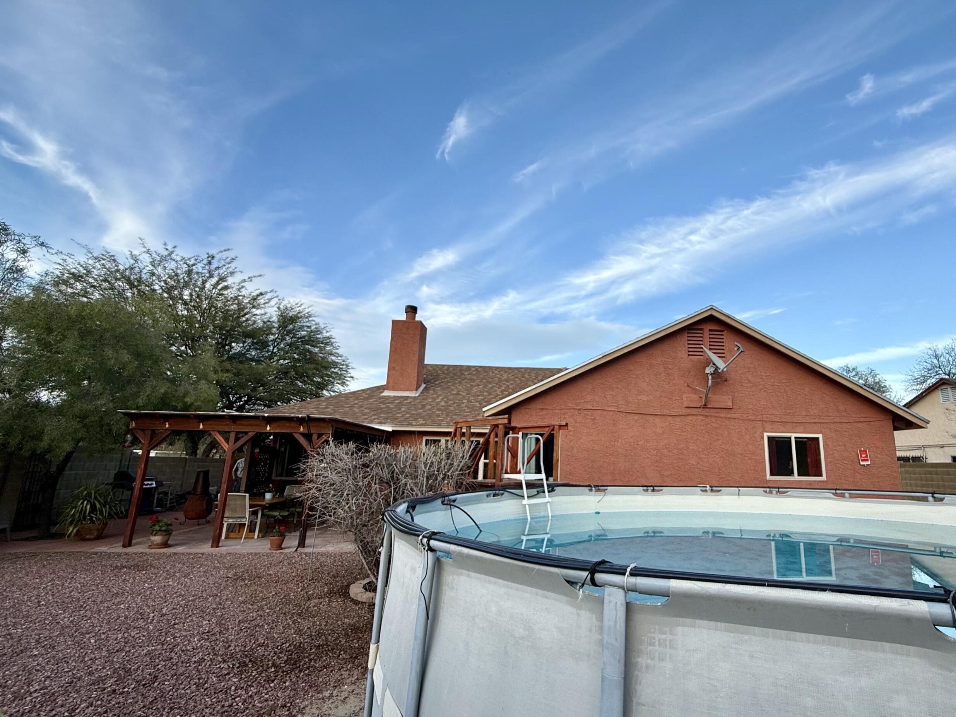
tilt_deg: +12.2
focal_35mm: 17
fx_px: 469
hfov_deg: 89.9
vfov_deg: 74.7
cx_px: 574
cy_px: 365
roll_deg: -1.2
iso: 50
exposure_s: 1/347
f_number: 2.2
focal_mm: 2.22
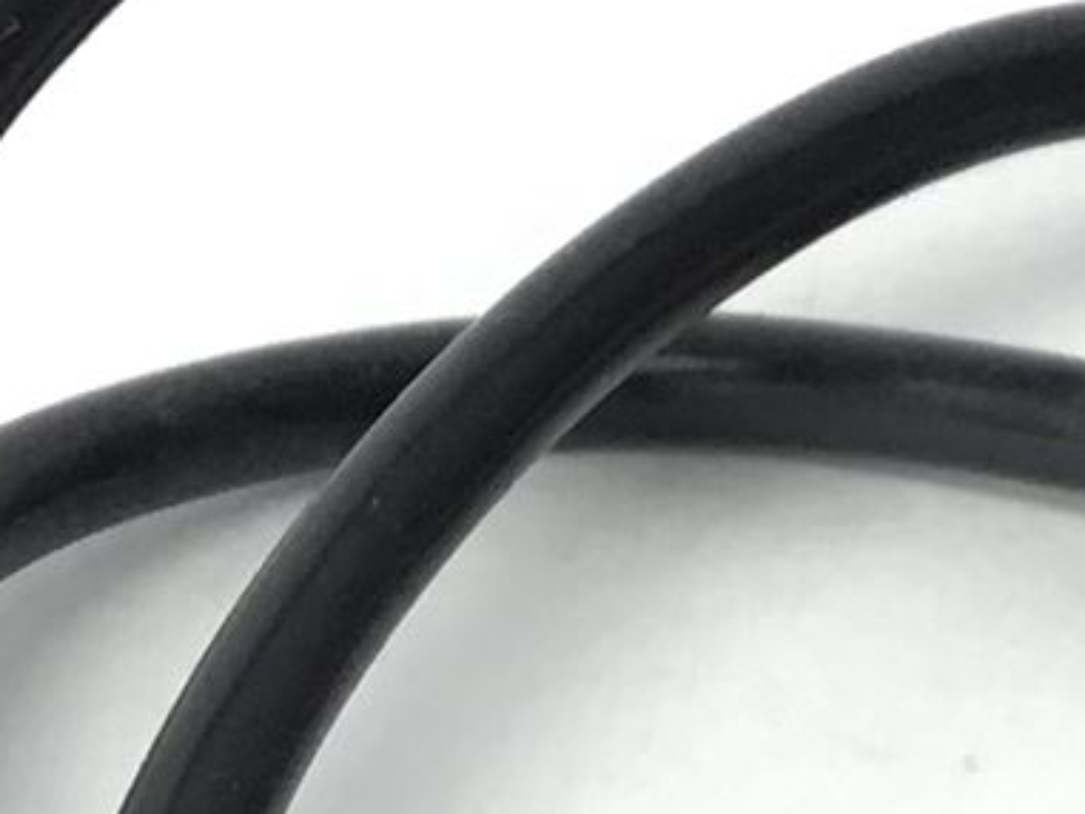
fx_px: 5832
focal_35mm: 186
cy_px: 1188
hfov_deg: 10.6
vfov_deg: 7.8
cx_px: 641
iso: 25
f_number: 2.4
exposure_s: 1/30
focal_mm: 3.3
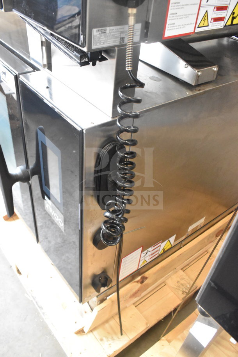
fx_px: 312
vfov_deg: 59.5
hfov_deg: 41.7
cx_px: 119
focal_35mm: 32
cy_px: 178
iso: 6400
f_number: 6.3
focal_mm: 21
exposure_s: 1/160
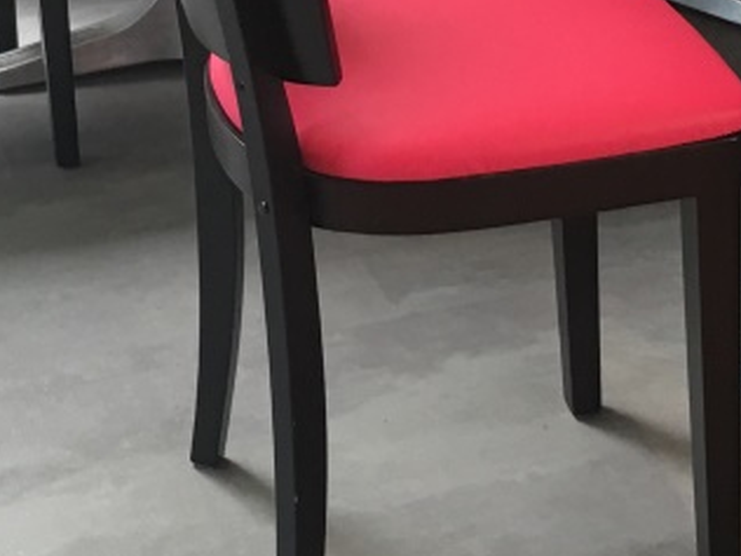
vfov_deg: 12.7
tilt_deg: -16.0
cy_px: -286
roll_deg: +2.4
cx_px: 307
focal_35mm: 110
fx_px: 2355
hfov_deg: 17.9
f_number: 2.2
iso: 40
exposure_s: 1/17
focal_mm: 4.15
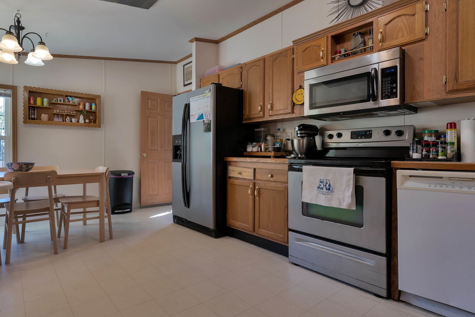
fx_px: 264
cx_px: 204
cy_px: 154
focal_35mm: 20
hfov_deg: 83.5
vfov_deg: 61.9
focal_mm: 16
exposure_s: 1/90
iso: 800
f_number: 8
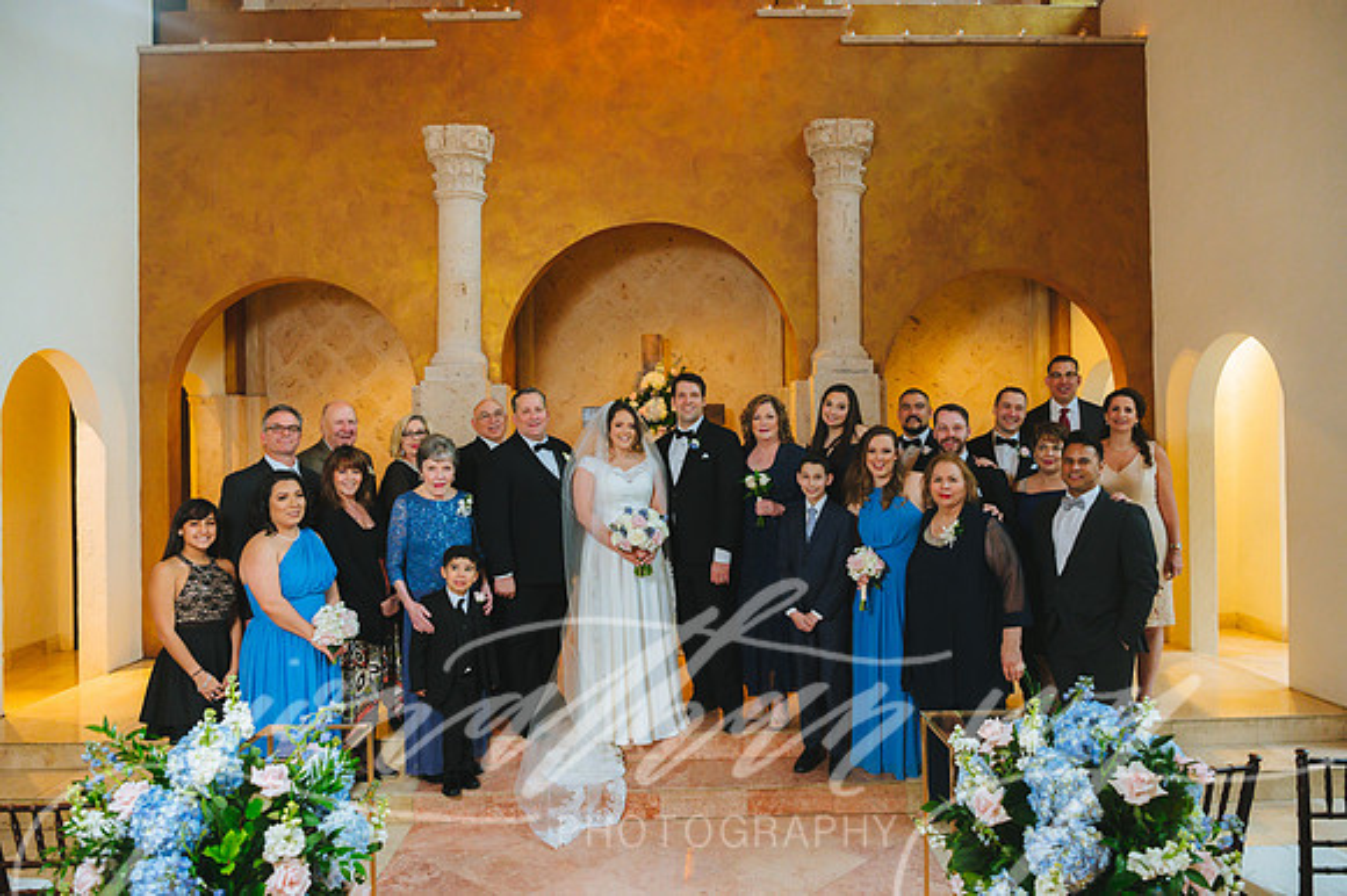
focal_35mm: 26
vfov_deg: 49.5
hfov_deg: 69.4
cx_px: 674
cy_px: 448
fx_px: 972
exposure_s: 1/160
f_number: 4
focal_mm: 26
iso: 4000
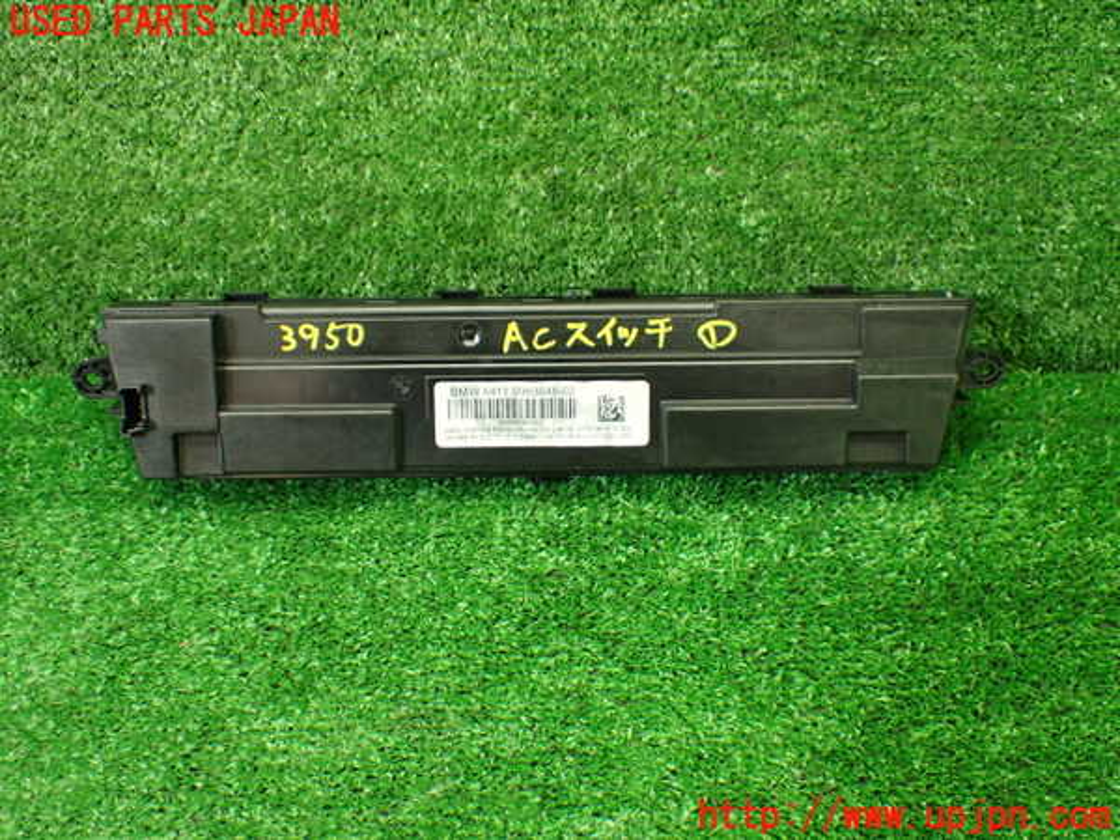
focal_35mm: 44
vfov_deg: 32.9
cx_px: 560
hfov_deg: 42.9
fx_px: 1424
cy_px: 420
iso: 800
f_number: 2.9
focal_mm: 7.84
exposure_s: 1/100
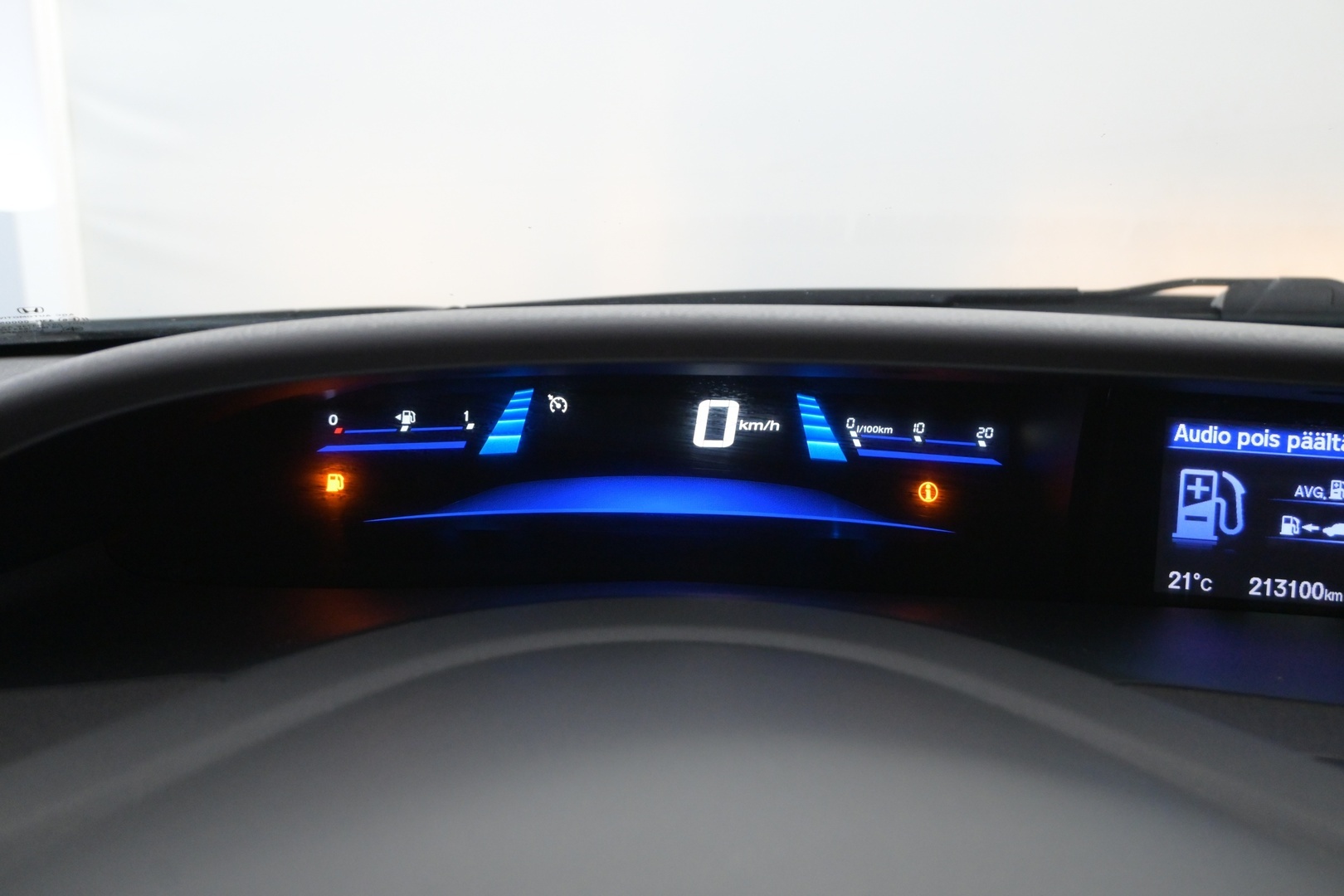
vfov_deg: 38.4
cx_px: 672
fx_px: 1288
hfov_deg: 55.1
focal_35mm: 34
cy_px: 448
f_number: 4.5
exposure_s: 1/80
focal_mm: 23
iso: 2500
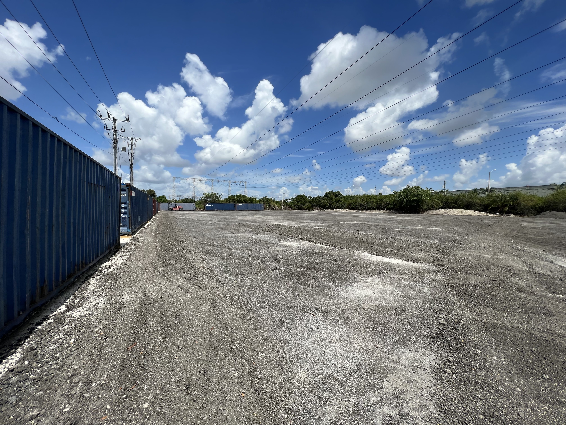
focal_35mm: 13
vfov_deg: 89.9
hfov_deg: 106.2
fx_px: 213
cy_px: 212
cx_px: 283
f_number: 1.8
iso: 32
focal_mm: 1.57
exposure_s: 1/2950
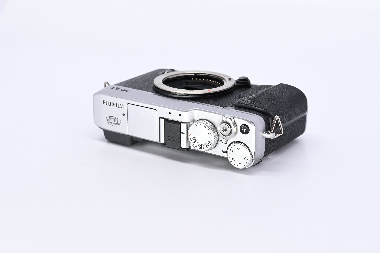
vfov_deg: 18.2
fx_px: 792
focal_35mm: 75
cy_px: 126
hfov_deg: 27.0
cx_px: 190
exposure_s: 1/160
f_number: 9
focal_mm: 50
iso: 500
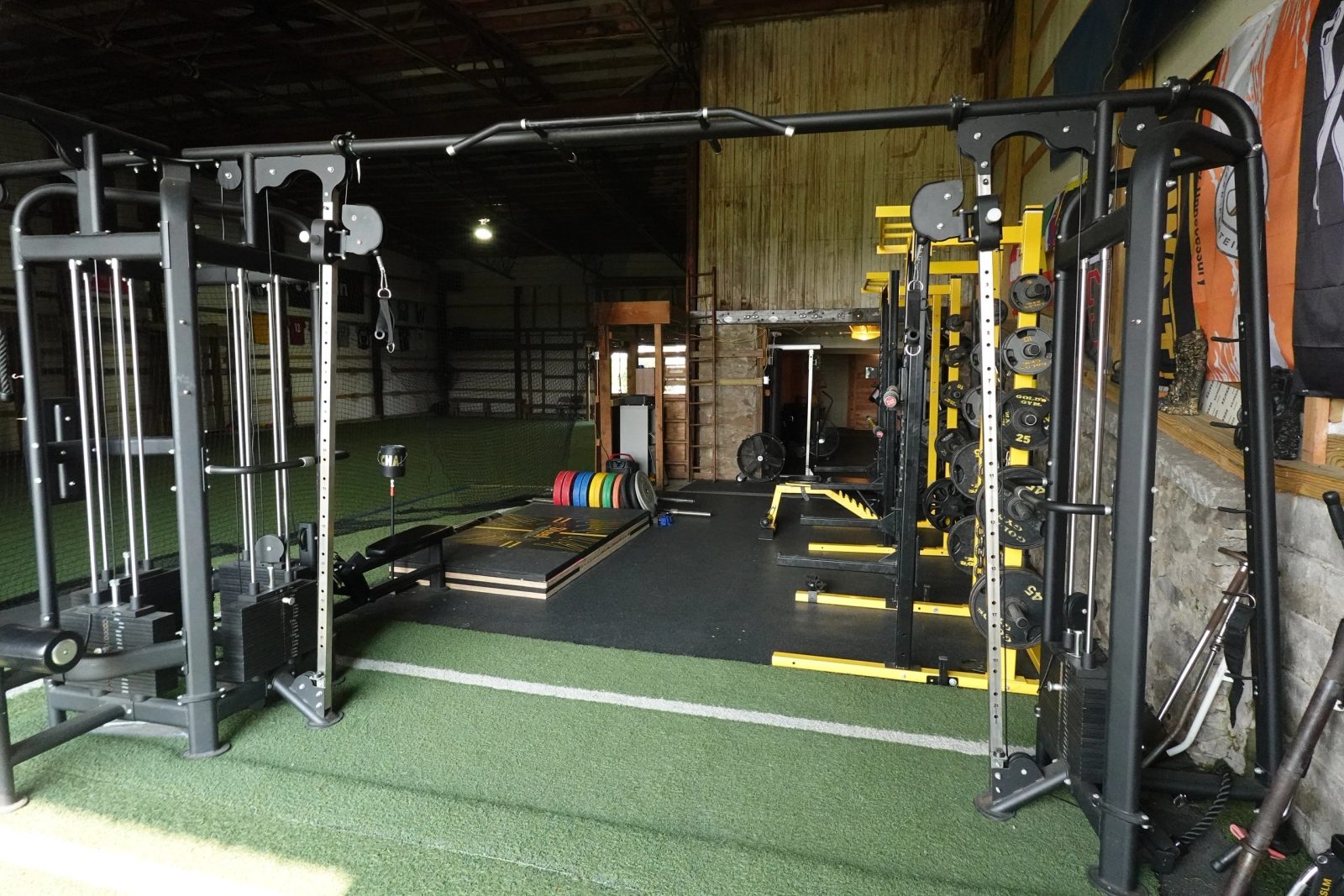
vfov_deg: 61.9
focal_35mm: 20
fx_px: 747
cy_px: 448
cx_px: 672
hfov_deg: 84.0
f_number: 4
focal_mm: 7.6
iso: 2500
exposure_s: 1/800
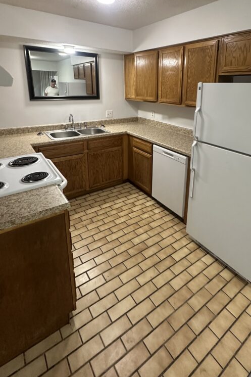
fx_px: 209
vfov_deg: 82.2
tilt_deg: -14.7
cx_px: 154
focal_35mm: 20
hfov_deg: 61.2
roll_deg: -2.2
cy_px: 138
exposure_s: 1/60
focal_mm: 2.22
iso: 320
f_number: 2.2
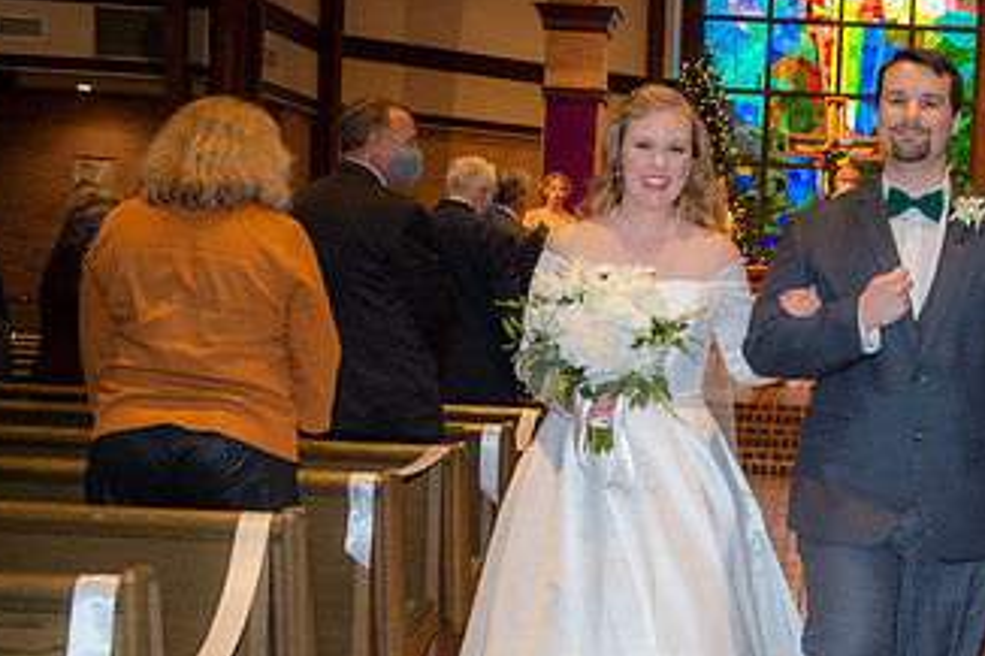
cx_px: 831
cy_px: 469
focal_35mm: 80
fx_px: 2188
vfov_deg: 17.0
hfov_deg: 24.8
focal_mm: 45
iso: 1600
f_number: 5.6
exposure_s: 1/125
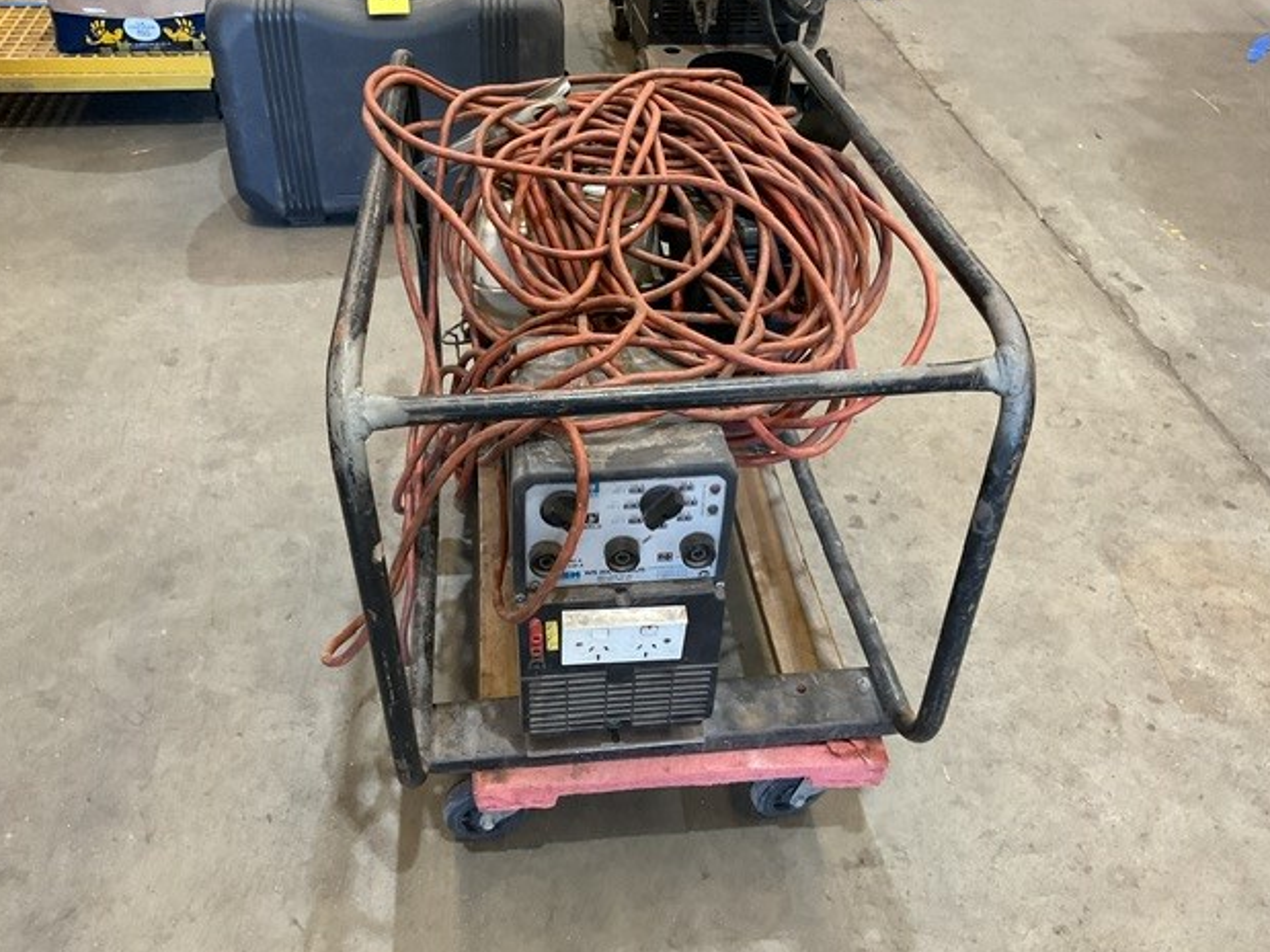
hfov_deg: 60.0
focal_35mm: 30
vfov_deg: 46.8
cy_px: 466
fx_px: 1100
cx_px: 632
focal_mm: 3
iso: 160
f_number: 1.8
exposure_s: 1/60
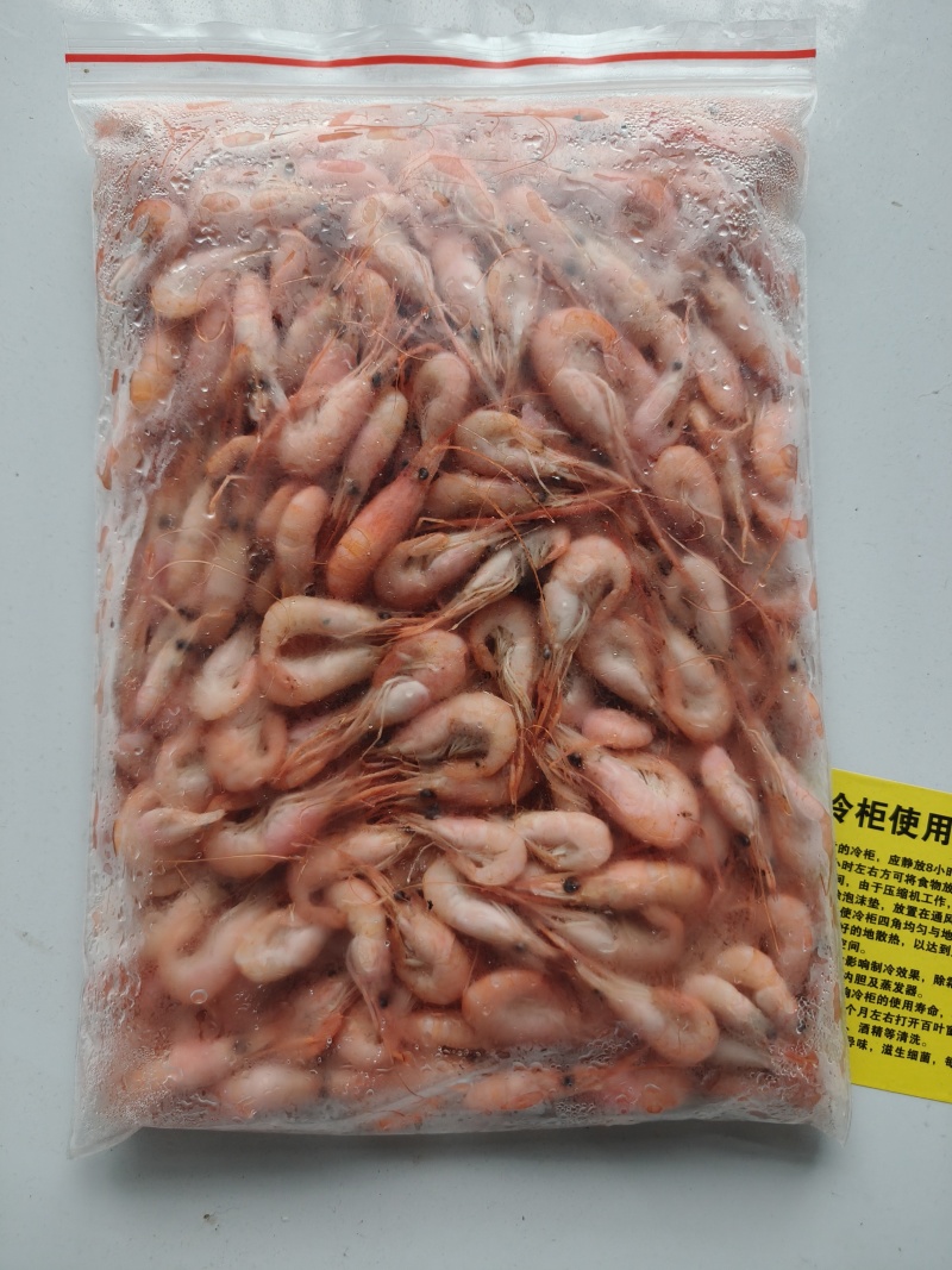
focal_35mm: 23
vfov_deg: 73.9
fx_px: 844
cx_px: 476
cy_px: 635
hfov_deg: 58.9
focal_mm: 6.06
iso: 250
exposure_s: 1/112
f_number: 1.6
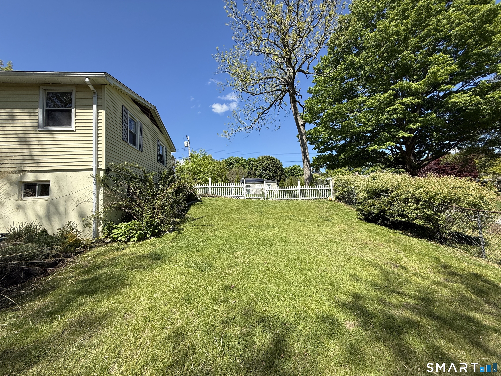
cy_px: 188
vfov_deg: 85.7
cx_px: 250
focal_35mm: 14
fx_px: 203
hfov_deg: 102.1
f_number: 2.2
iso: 50
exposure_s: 1/1497
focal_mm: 2.22
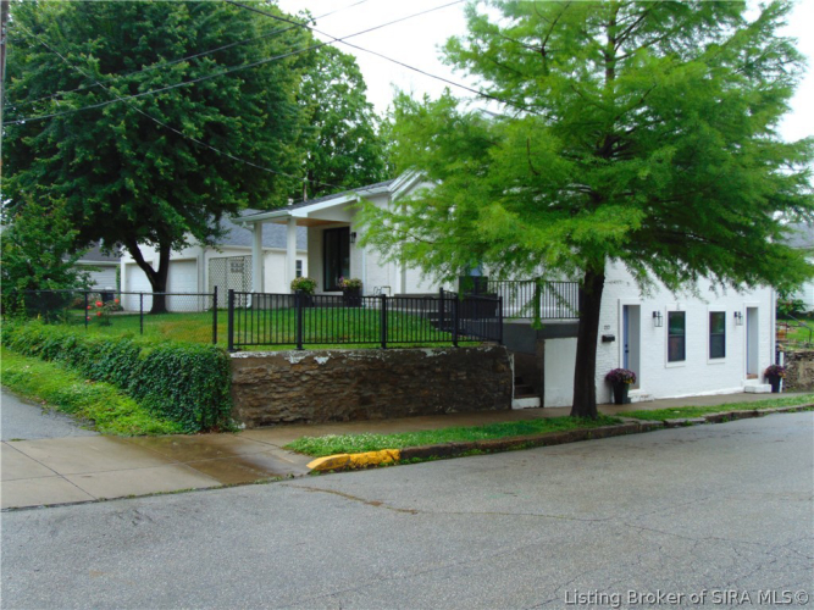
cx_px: 407
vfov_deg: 40.7
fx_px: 823
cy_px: 305
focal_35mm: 35
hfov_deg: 52.6
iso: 80
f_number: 3.2
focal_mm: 6.3
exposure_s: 1/160
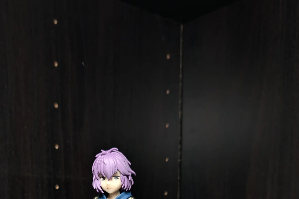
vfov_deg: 21.4
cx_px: 106
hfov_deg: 36.0
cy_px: 282
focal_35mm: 55
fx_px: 457
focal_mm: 6.9
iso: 47
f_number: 1.68
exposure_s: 1/9.25
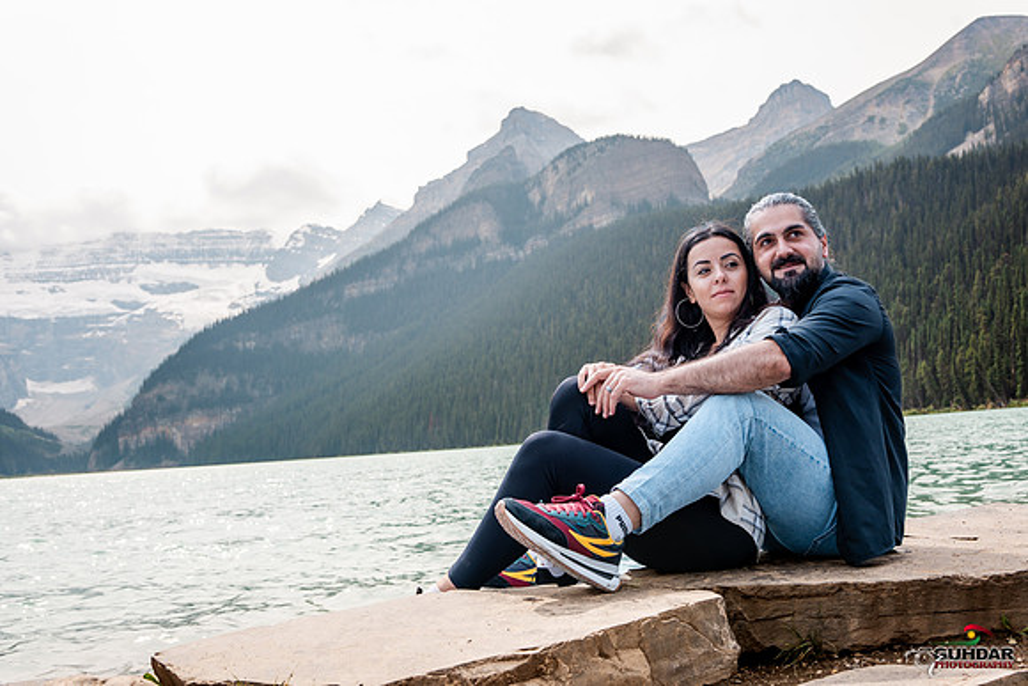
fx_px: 1000
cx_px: 514
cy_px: 343
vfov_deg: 37.9
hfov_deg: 54.4
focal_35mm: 35
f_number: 6.3
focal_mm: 35
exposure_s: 1/400
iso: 200
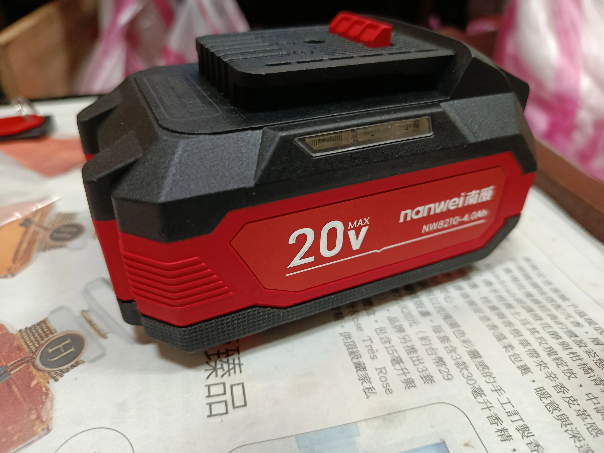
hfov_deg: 71.6
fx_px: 419
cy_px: 226
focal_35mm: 24
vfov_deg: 56.8
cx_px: 302
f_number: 1.7
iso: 1339
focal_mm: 5.24
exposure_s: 1/30
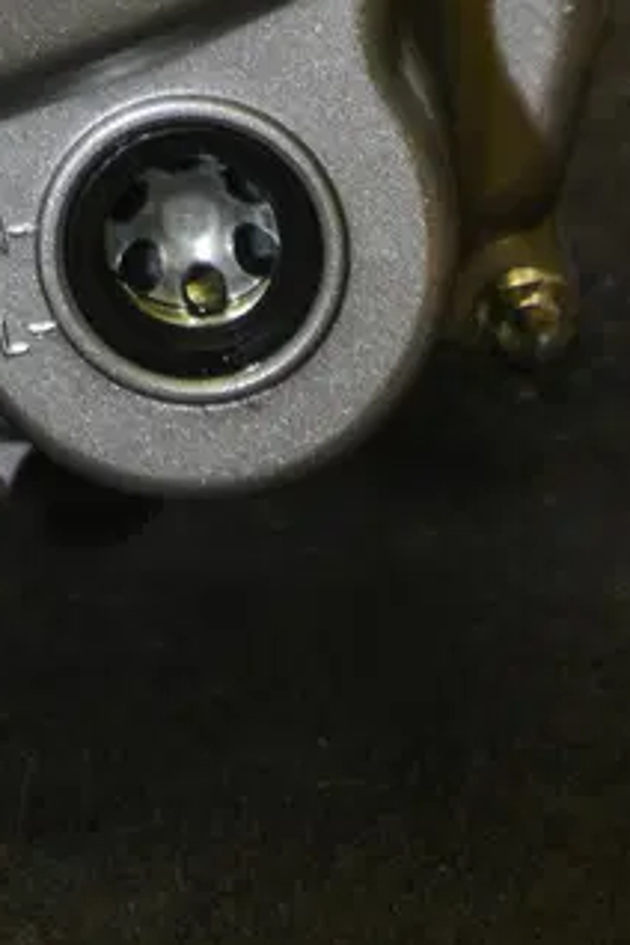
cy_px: -1691
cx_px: -490
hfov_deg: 4.8
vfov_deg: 6.7
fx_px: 7428
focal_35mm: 283
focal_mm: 50
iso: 400
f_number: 4.2
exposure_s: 1/100
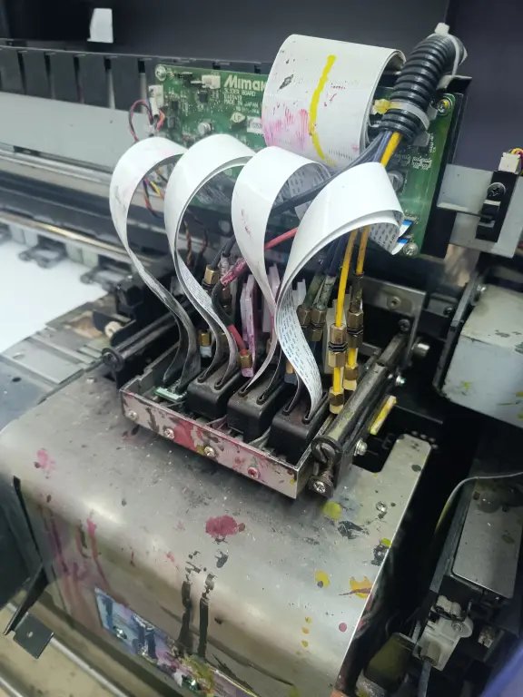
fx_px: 483
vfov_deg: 71.6
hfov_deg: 56.8
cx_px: 262
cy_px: 348
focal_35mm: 24
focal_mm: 6.14
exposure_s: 1/50
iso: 917
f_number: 1.65
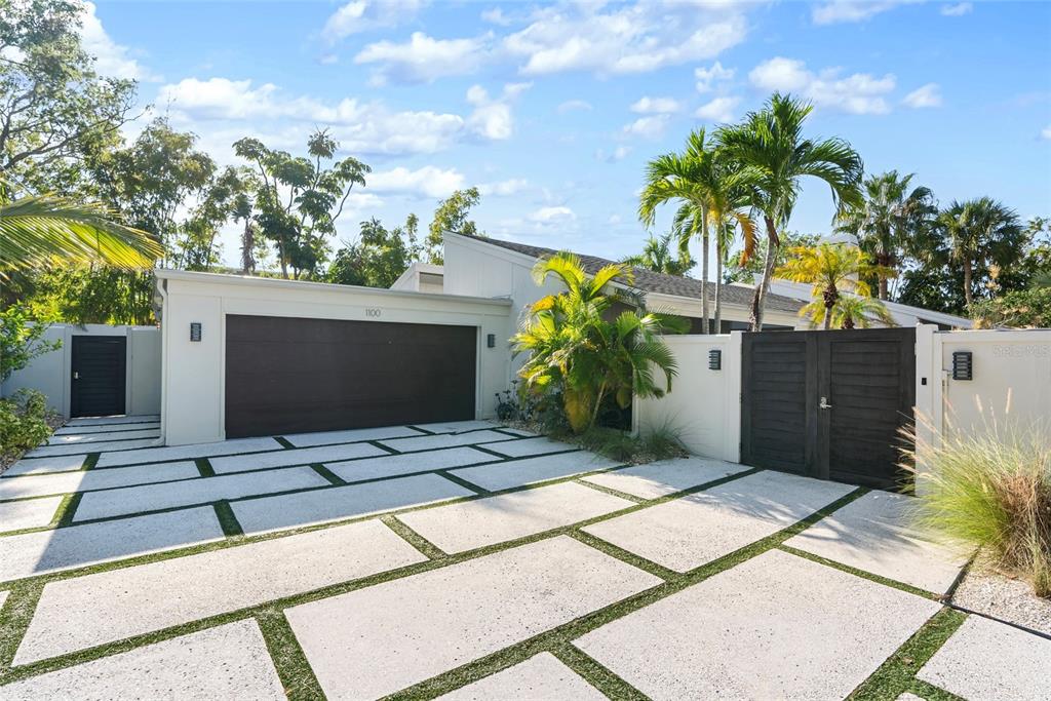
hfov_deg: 93.3
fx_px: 496
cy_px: 350
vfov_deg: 70.5
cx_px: 526
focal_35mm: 17
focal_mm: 17
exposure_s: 1/60
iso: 100
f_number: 8
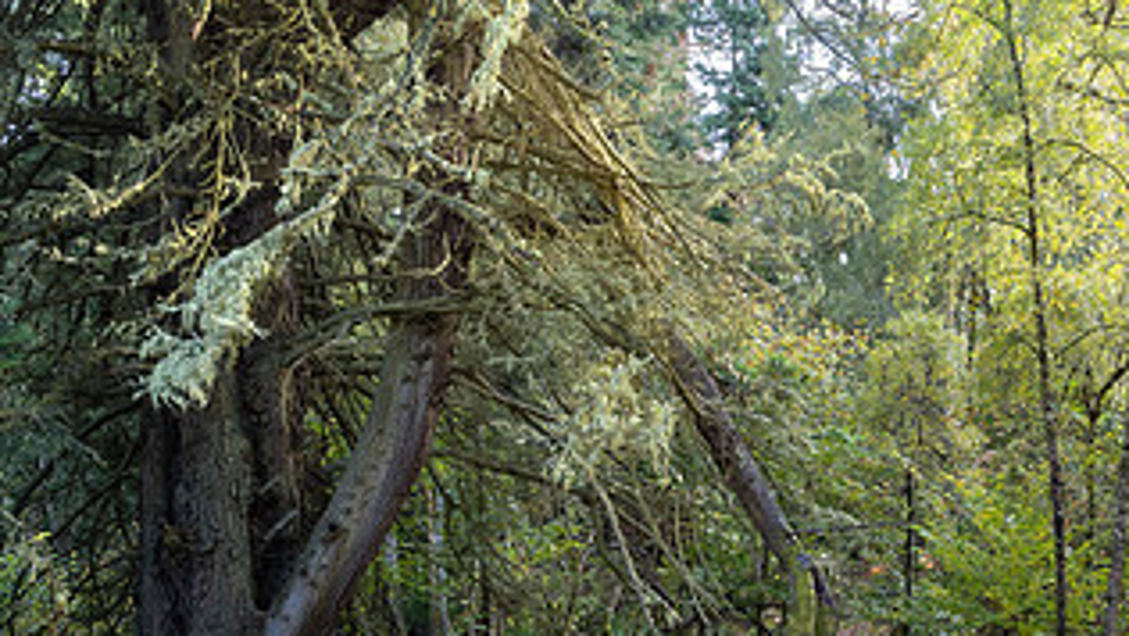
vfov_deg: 24.8
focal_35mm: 48
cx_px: 918
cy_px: 438
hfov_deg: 40.9
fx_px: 1437
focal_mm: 12
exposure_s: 1/6
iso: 200
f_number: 5.6
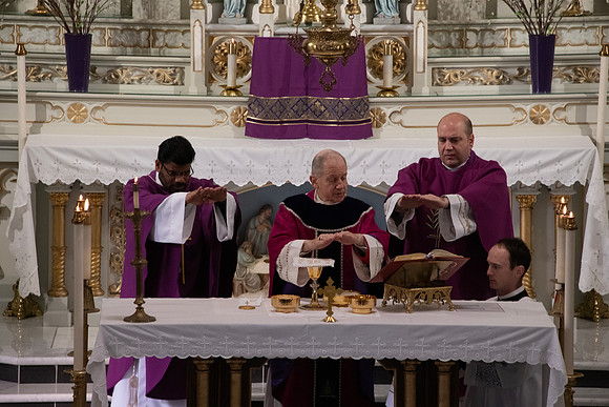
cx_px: 304
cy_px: 204
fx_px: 5076
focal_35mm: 300
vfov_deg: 4.6
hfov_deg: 6.9
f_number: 10
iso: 4000
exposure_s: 1/100
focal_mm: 300
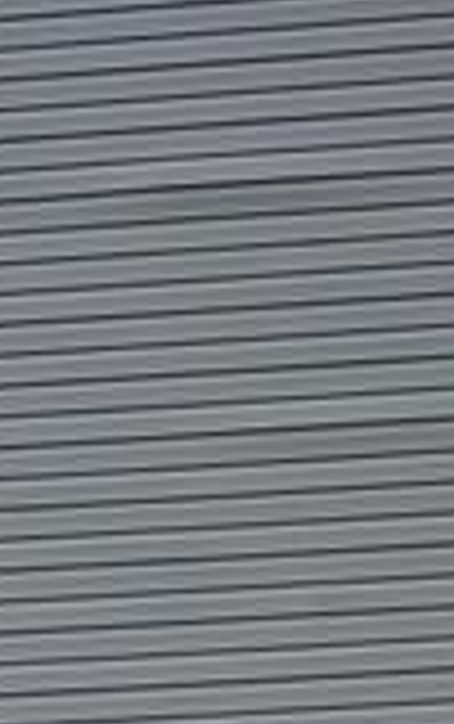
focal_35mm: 162
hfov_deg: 7.6
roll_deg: +3.8
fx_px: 3199
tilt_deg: +5.3
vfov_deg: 12.4
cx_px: 1047
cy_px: 989
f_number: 1.78
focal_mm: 6.76
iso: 80
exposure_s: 1/3953
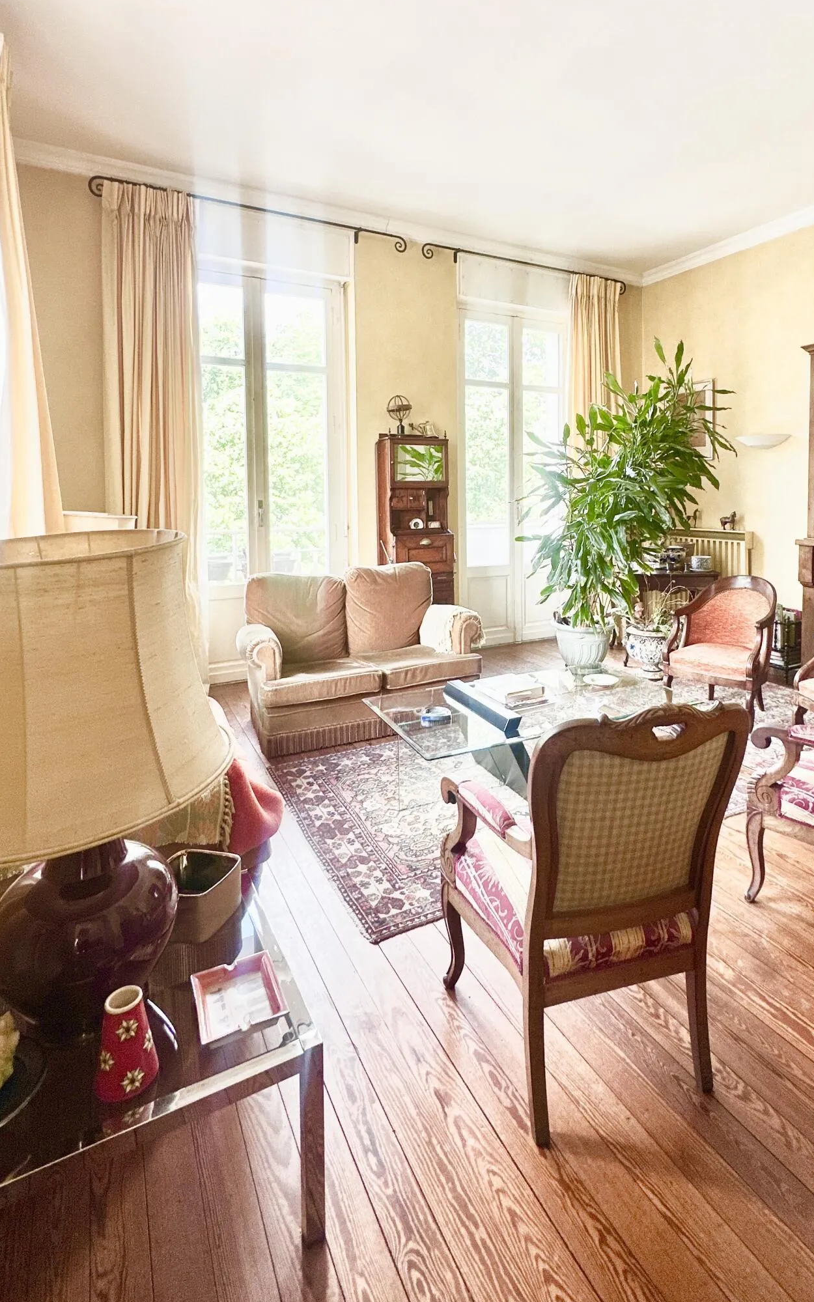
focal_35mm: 19
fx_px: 674
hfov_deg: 61.8
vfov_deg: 86.8
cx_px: 479
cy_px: 517
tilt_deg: -1.4
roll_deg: -0.5
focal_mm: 2.22
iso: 80
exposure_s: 1/99
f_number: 2.2
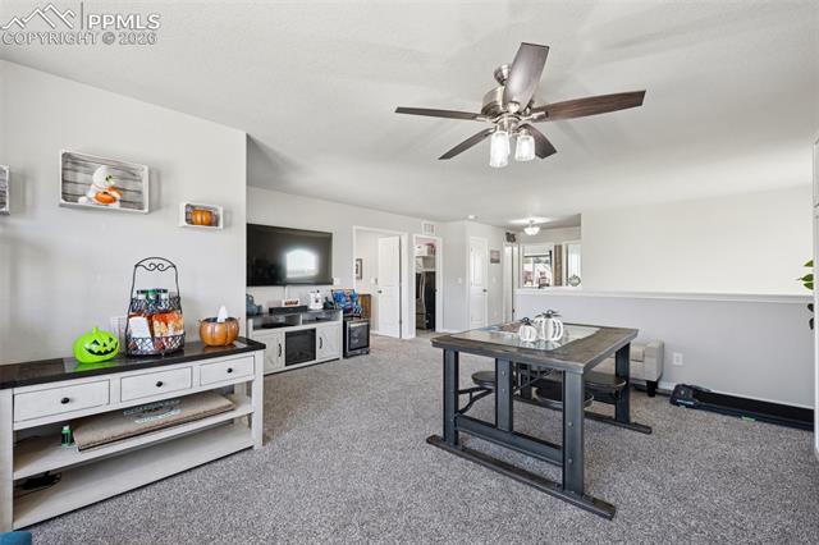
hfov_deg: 100.4
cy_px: 272
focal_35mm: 15
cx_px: 410
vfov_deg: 77.3
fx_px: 341
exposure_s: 1/6
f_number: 11
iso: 800
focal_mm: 15
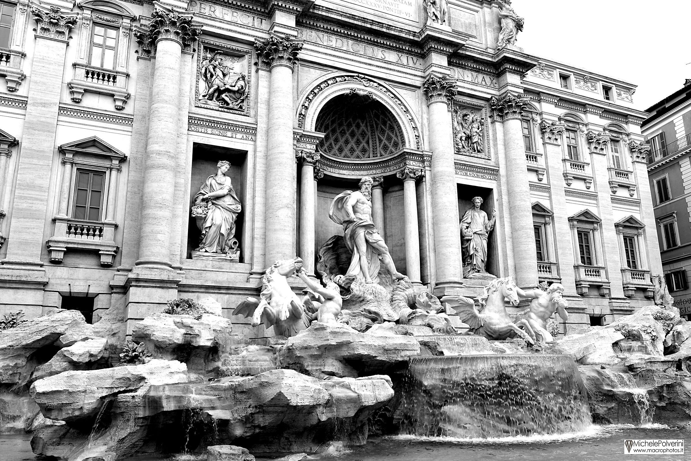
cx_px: 346
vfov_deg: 47.9
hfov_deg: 67.4
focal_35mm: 27
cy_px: 230
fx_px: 518
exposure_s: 1/100
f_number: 9
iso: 100
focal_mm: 18
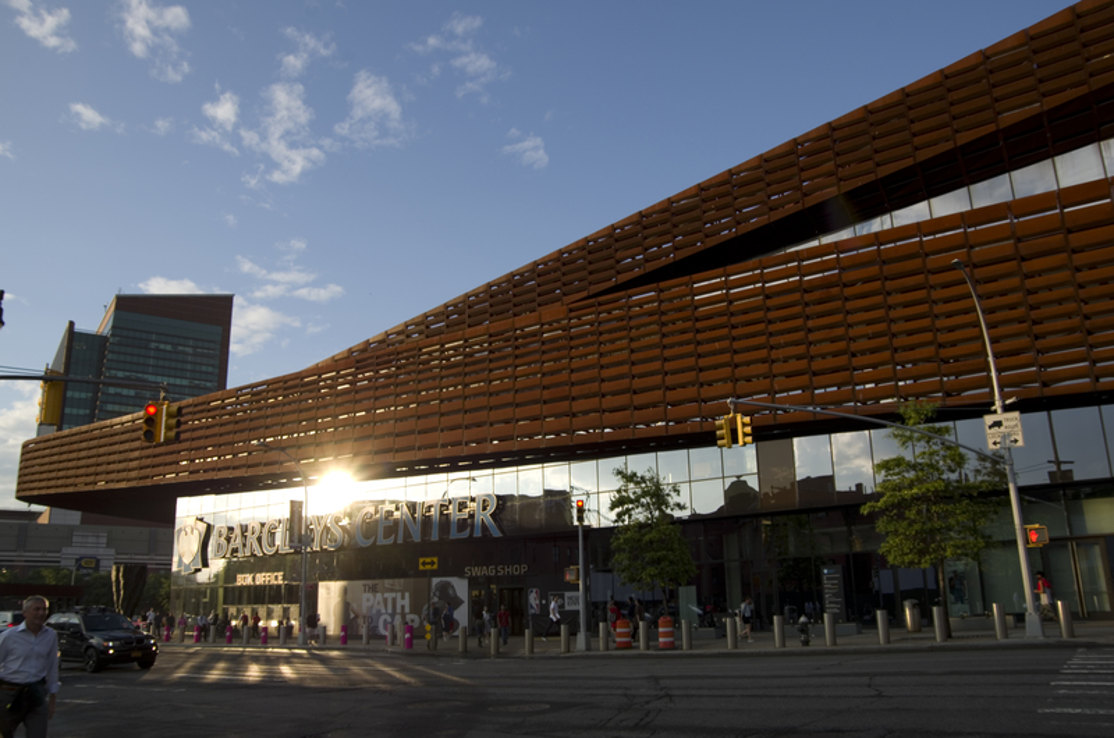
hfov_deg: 67.5
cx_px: 557
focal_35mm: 27
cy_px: 369
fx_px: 834
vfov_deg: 47.7
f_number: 8
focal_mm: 18
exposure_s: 1/125
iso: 100
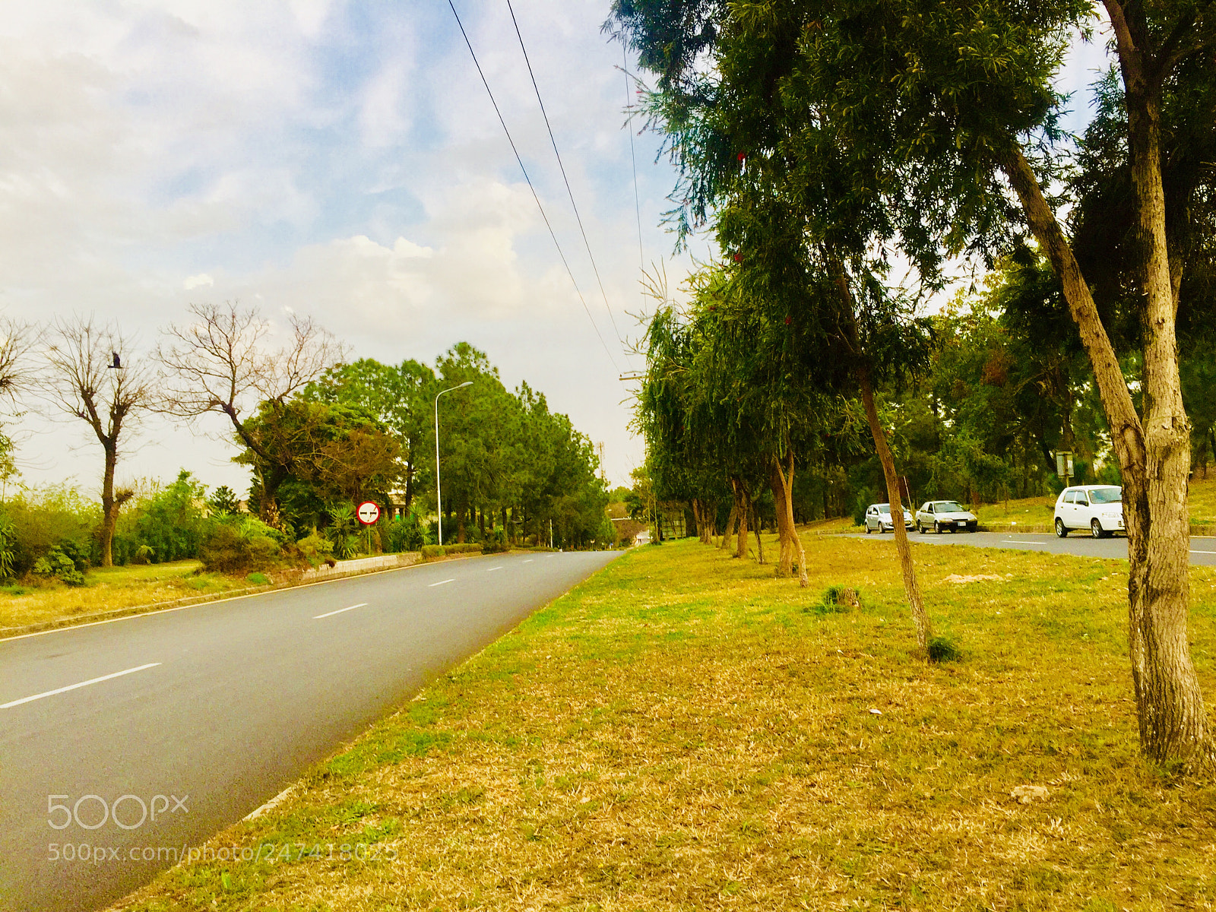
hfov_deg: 61.7
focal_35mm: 29
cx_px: 608
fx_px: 1019
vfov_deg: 48.2
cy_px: 456
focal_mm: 4.15
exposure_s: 1/297
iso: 32
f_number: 2.2
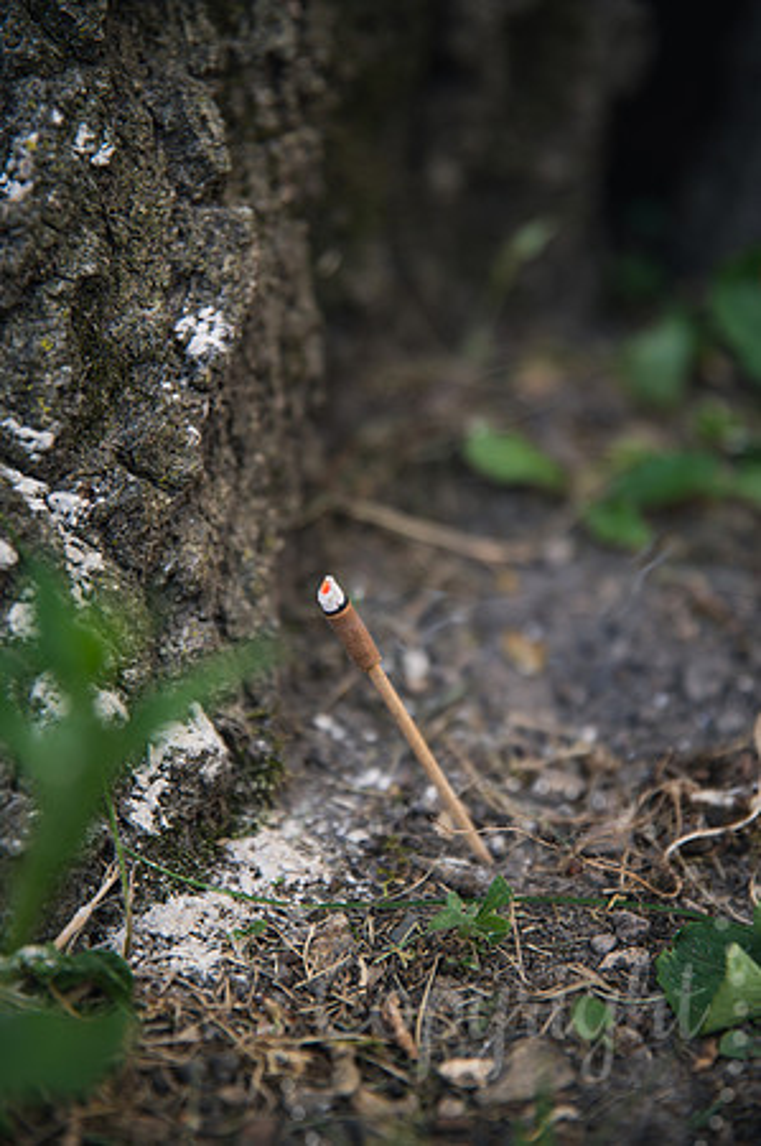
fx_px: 2225
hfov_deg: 19.4
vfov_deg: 28.9
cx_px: 380
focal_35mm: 70
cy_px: 573
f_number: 2.8
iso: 100
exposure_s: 1/160
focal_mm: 70
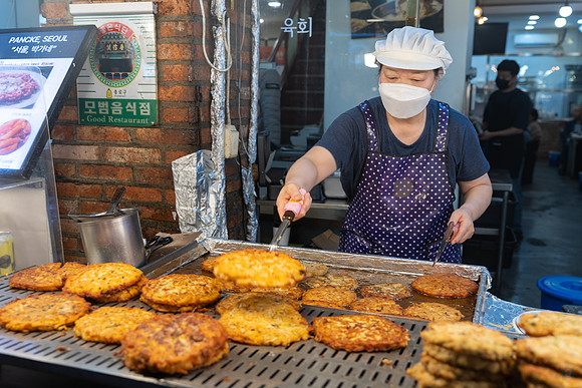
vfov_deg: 35.1
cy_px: 194
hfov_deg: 50.7
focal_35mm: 38
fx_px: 614
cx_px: 291
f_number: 3.5
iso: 180
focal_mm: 38
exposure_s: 1/80
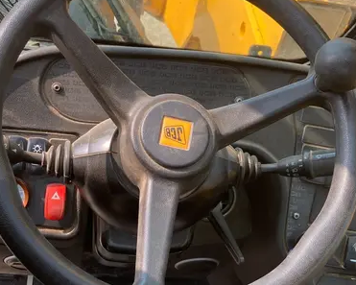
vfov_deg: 28.0
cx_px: 193
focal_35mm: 54
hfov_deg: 34.7
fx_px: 569
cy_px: 172
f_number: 1.8
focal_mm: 3.99
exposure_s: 1/277
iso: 20
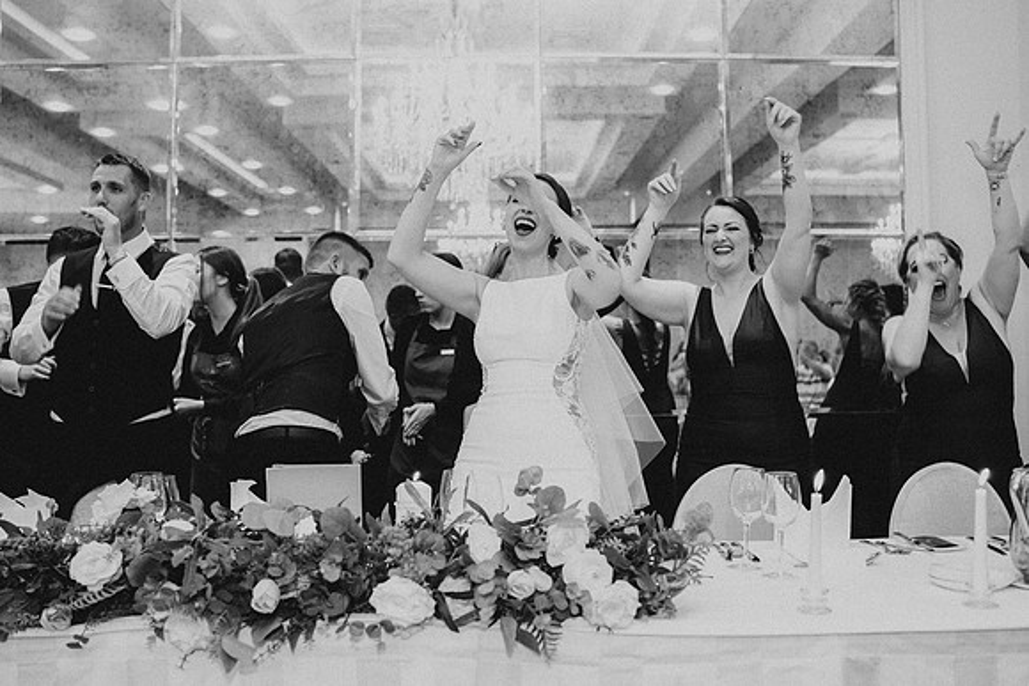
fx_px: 1001
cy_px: 343
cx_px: 514
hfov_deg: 54.4
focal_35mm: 35
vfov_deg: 37.9
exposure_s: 1/125
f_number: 2.8
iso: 1600
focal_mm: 35
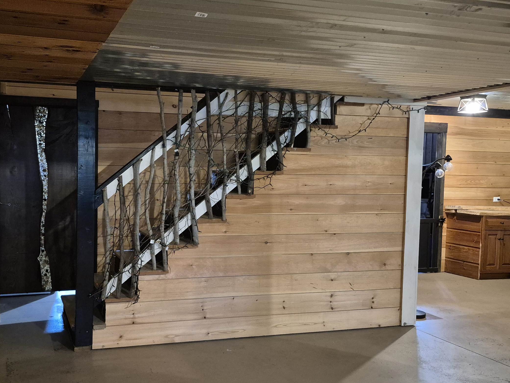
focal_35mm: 34
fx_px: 501
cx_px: 176
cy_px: 201
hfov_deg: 53.1
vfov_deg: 41.8
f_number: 1.8
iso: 1600
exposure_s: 1/40
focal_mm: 5.4
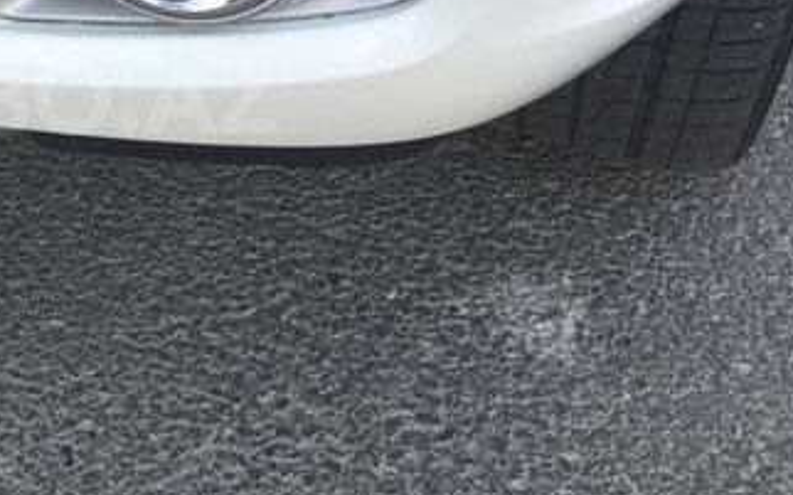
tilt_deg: -32.1
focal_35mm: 63
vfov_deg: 20.4
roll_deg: -2.5
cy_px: 97
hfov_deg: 30.5
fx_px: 1361
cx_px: 25
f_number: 2.2
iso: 32
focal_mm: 4.15
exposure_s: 1/100
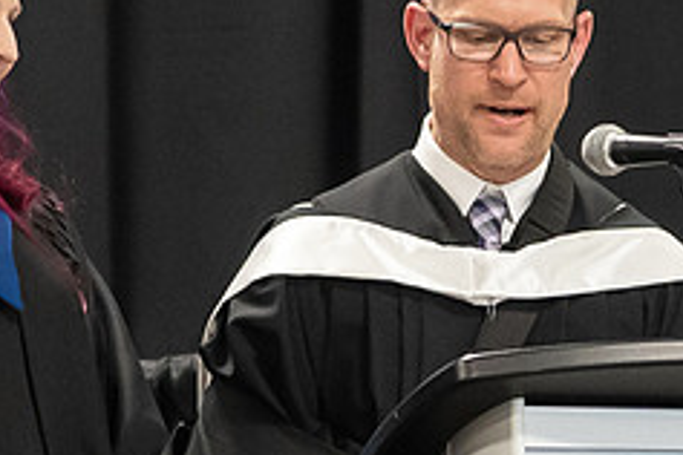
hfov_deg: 3.5
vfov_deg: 2.4
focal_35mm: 581
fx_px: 11022
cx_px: 442
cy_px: 297
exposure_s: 1/250
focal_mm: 85
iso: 1600
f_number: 4
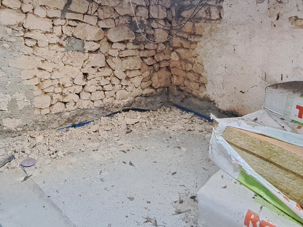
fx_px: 280
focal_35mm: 32
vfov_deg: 41.6
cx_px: 141
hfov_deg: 56.8
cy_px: 36
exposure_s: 1/20
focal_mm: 1.74
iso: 500
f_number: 2.2
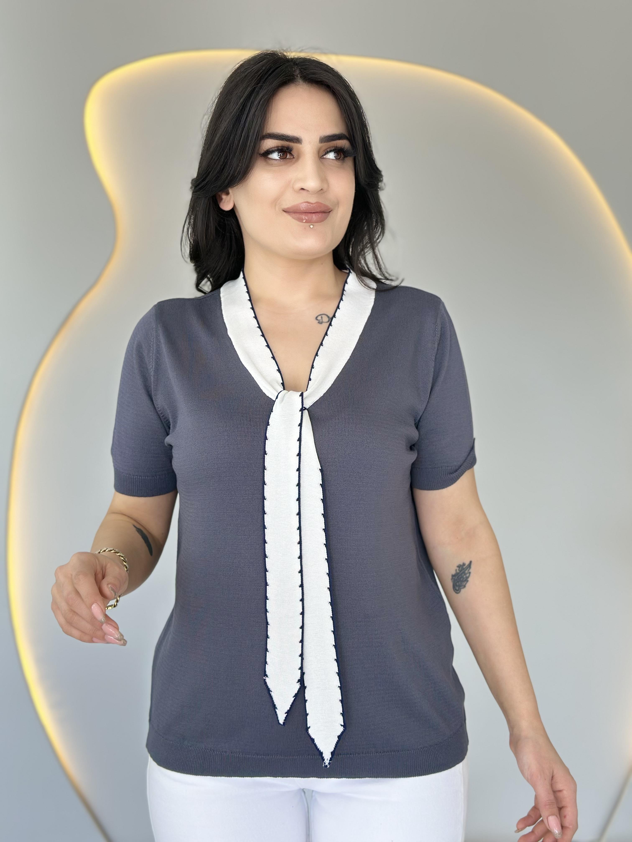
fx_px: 1168
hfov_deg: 30.3
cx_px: 316
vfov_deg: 39.7
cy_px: 421
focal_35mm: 48
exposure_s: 1/151
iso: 80
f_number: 1.78
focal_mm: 6.86
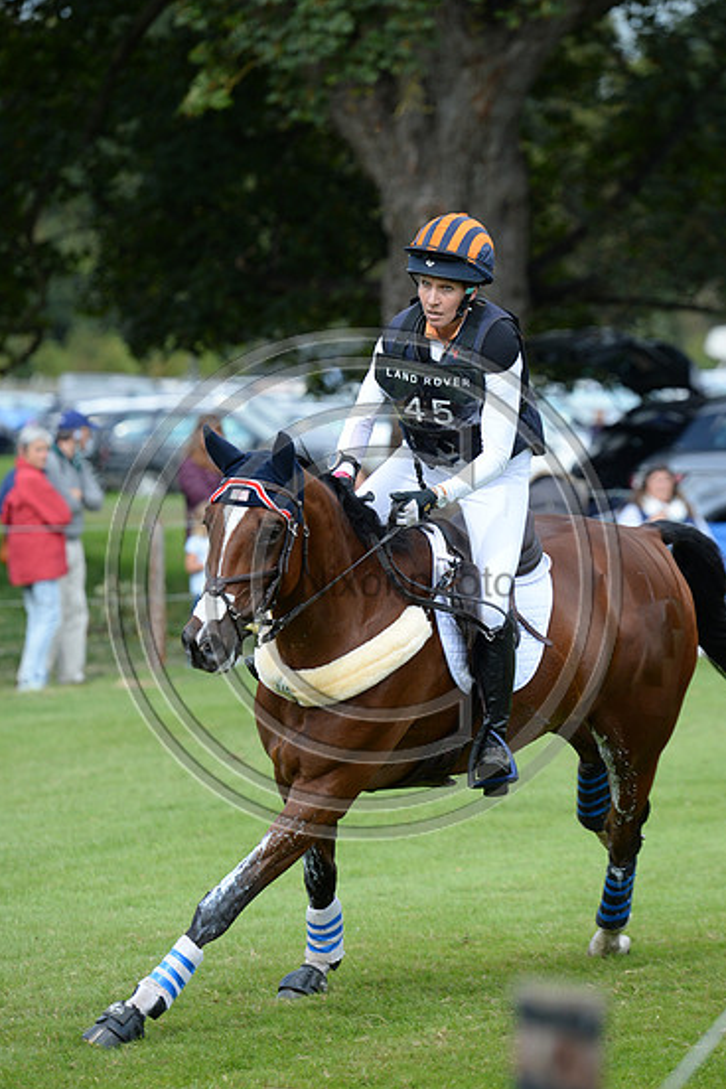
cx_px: 363
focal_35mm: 315
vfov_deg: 6.5
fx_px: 9528
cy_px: 546
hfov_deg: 4.4
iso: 800
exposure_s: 1/1250
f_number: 6.3
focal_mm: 300
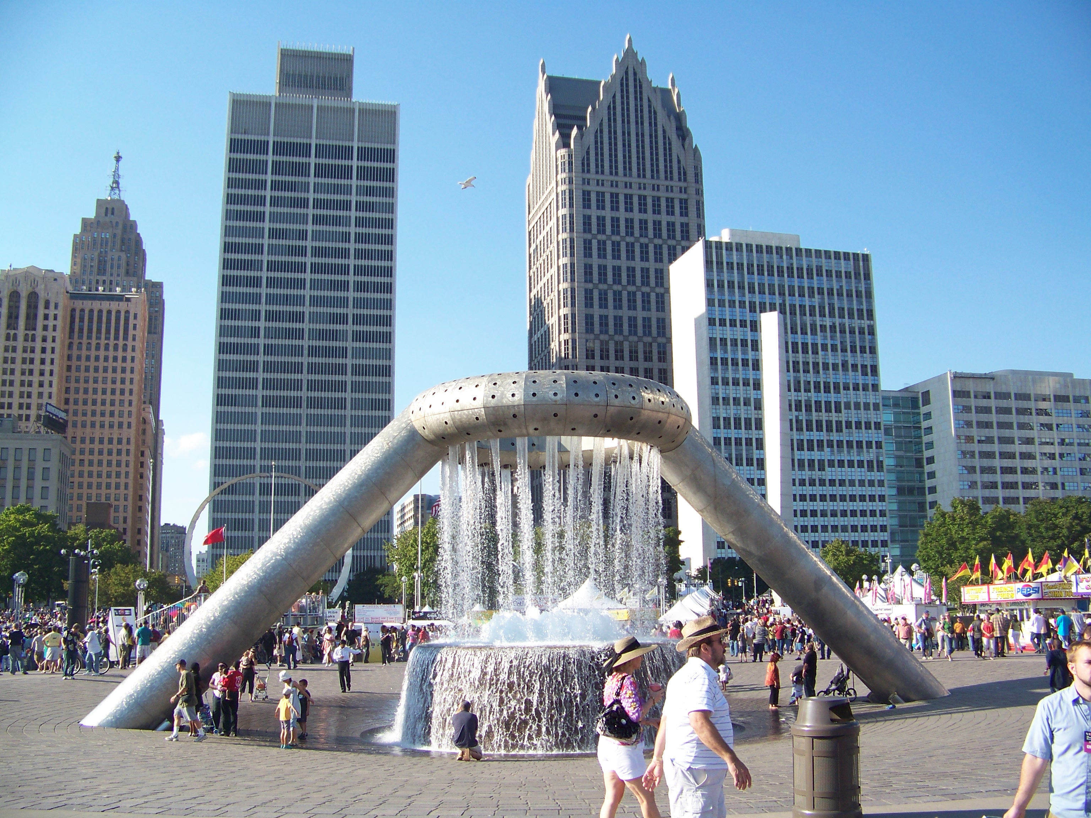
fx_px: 1135
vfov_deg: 39.7
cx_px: 546
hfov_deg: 51.4
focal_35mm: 36
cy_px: 409
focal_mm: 5.85
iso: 64
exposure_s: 1/640
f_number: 2.8
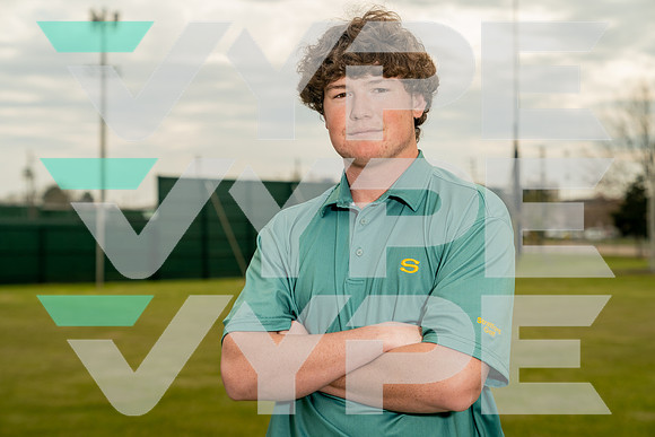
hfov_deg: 31.4
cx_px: 328
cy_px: 218
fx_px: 1165
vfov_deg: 21.3
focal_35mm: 64
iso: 250
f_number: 4.5
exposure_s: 1/250
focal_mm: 64
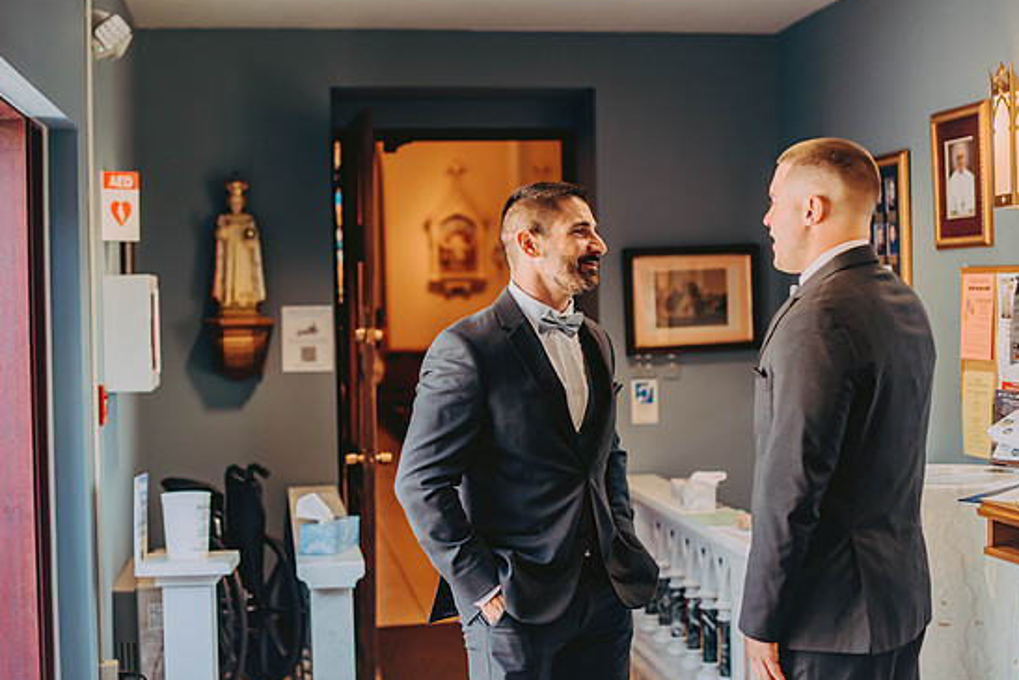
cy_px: 333
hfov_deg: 37.5
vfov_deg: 25.5
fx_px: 1500
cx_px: 496
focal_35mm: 53
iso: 400
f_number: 2
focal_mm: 50
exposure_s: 1/200
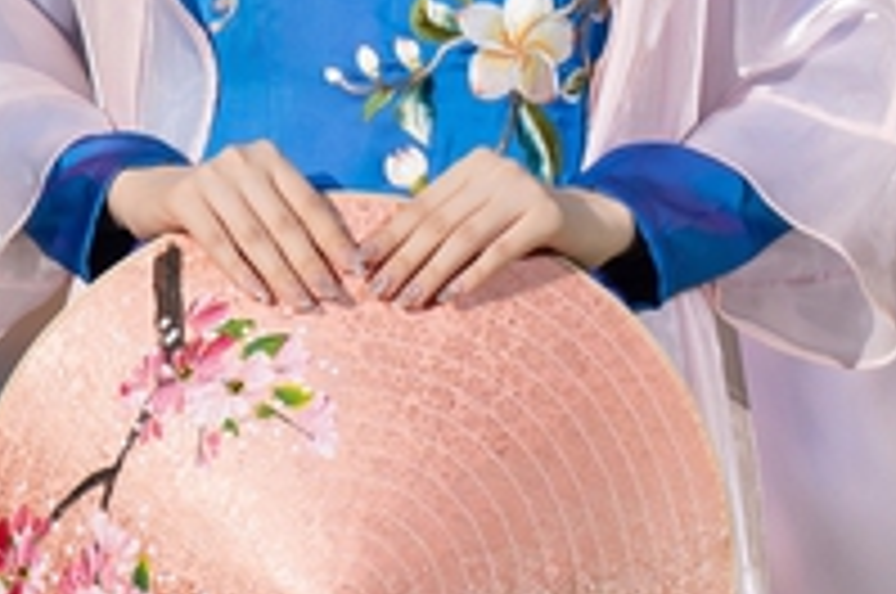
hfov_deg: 3.6
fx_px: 14362
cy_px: 61
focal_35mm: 578
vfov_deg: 2.4
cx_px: 1229
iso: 640
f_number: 3.5
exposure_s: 1/500
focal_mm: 115
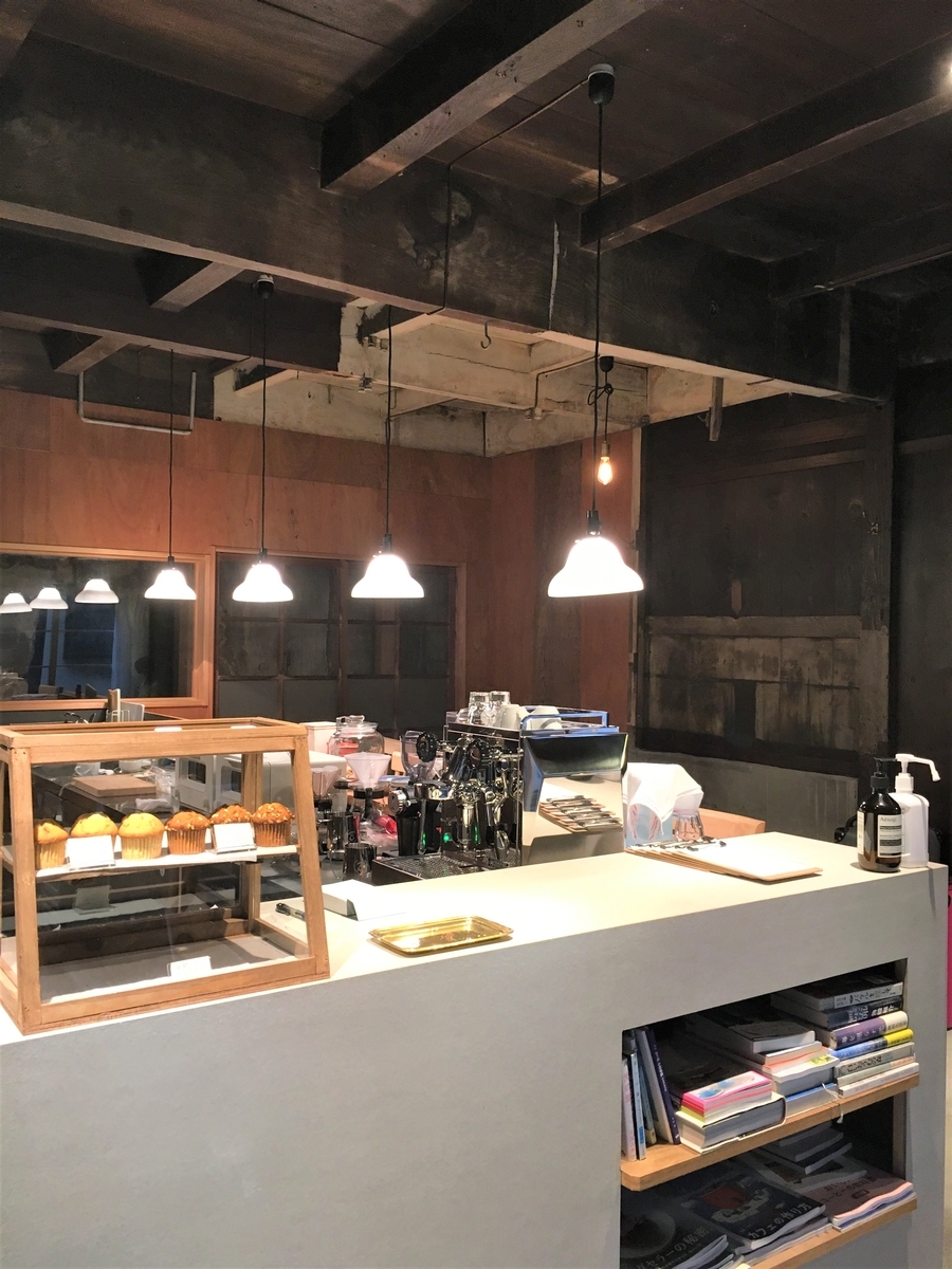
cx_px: 476
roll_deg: +0.2
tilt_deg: -1.1
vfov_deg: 61.7
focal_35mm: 29
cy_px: 634
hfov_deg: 48.2
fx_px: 1063
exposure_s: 1/30
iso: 100
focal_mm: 4.15
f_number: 2.2
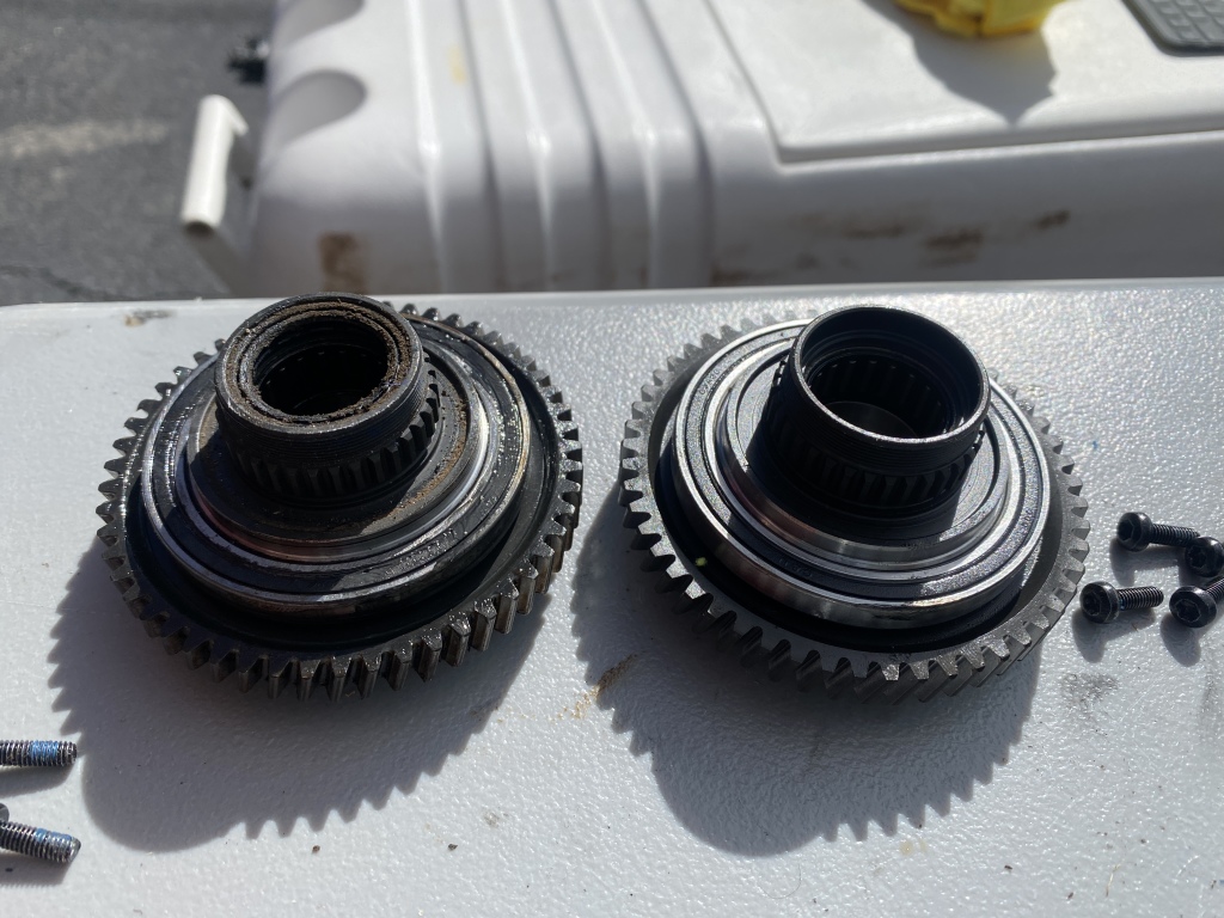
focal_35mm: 26
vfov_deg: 53.1
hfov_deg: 67.3
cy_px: 459
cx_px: 612
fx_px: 919
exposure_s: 1/5025
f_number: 1.8
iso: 32
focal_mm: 4.25
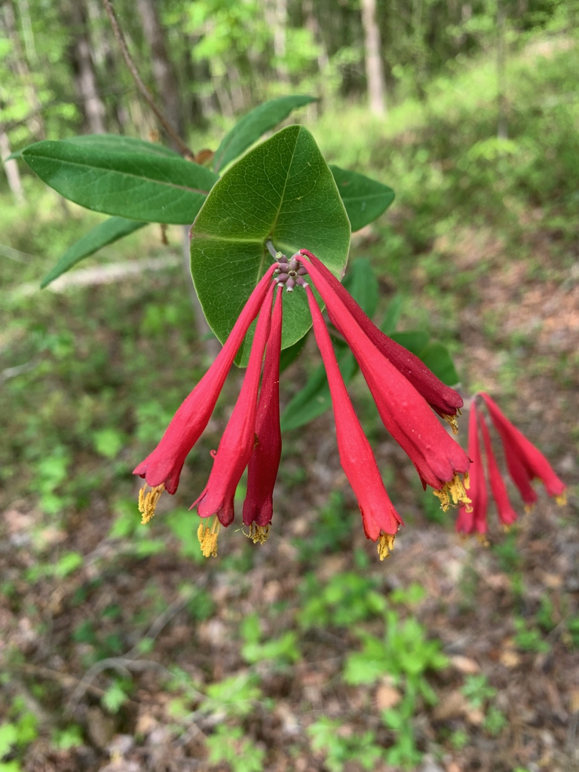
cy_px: 386
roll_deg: +7.1
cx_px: 290
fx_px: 580
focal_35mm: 26
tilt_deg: -23.1
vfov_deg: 67.3
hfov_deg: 53.1
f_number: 1.8
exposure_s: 1/207
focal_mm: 4.25
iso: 25
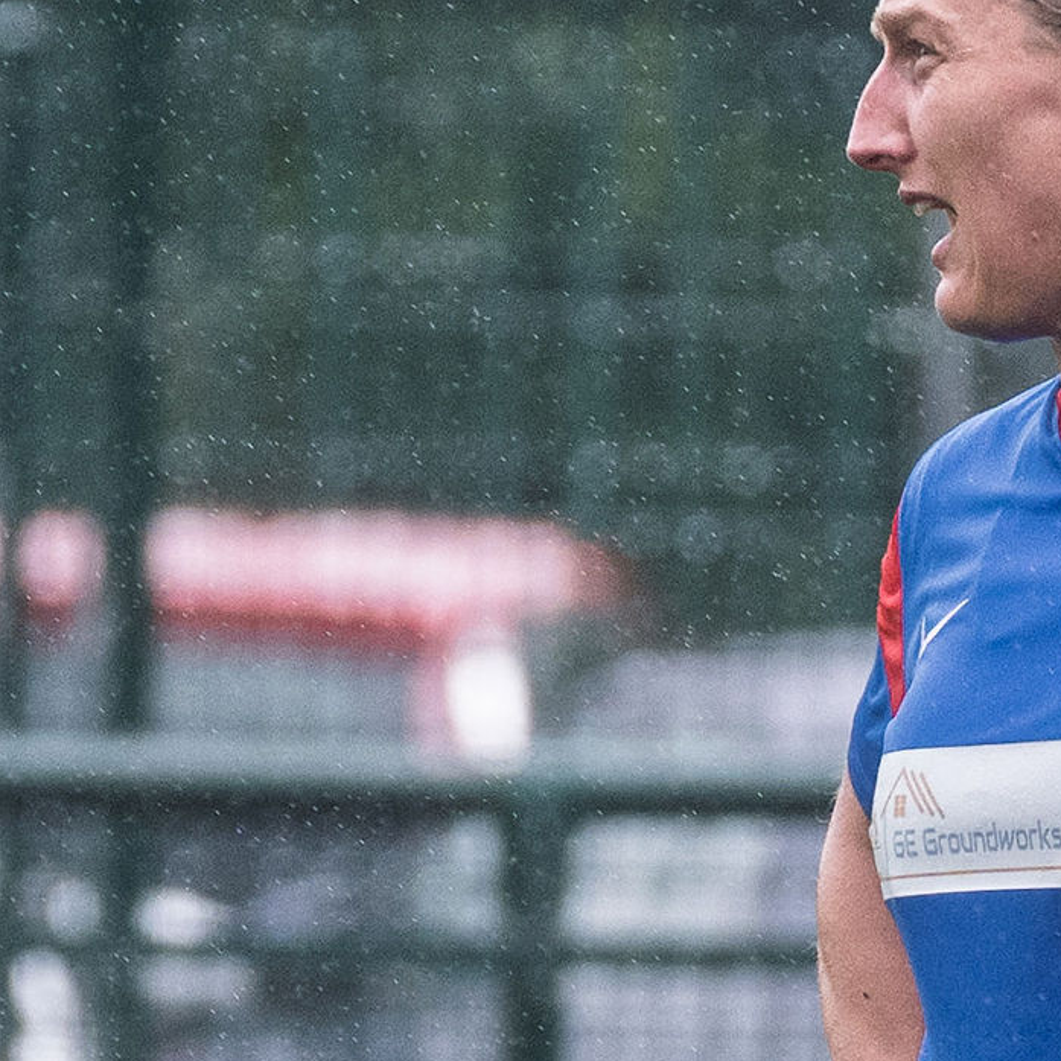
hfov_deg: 0.8
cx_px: 1112
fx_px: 80763
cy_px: 867
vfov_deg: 0.8
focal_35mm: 2329
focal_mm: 280
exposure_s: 1/1000
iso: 720
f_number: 5.3
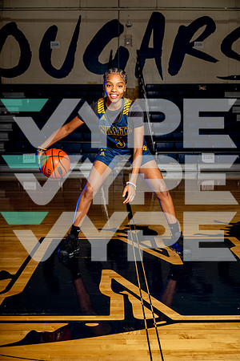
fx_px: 550
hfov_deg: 24.6
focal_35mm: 55
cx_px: 120
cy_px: 180
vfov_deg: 36.2
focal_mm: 55
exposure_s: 1/250
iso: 64
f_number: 6.3
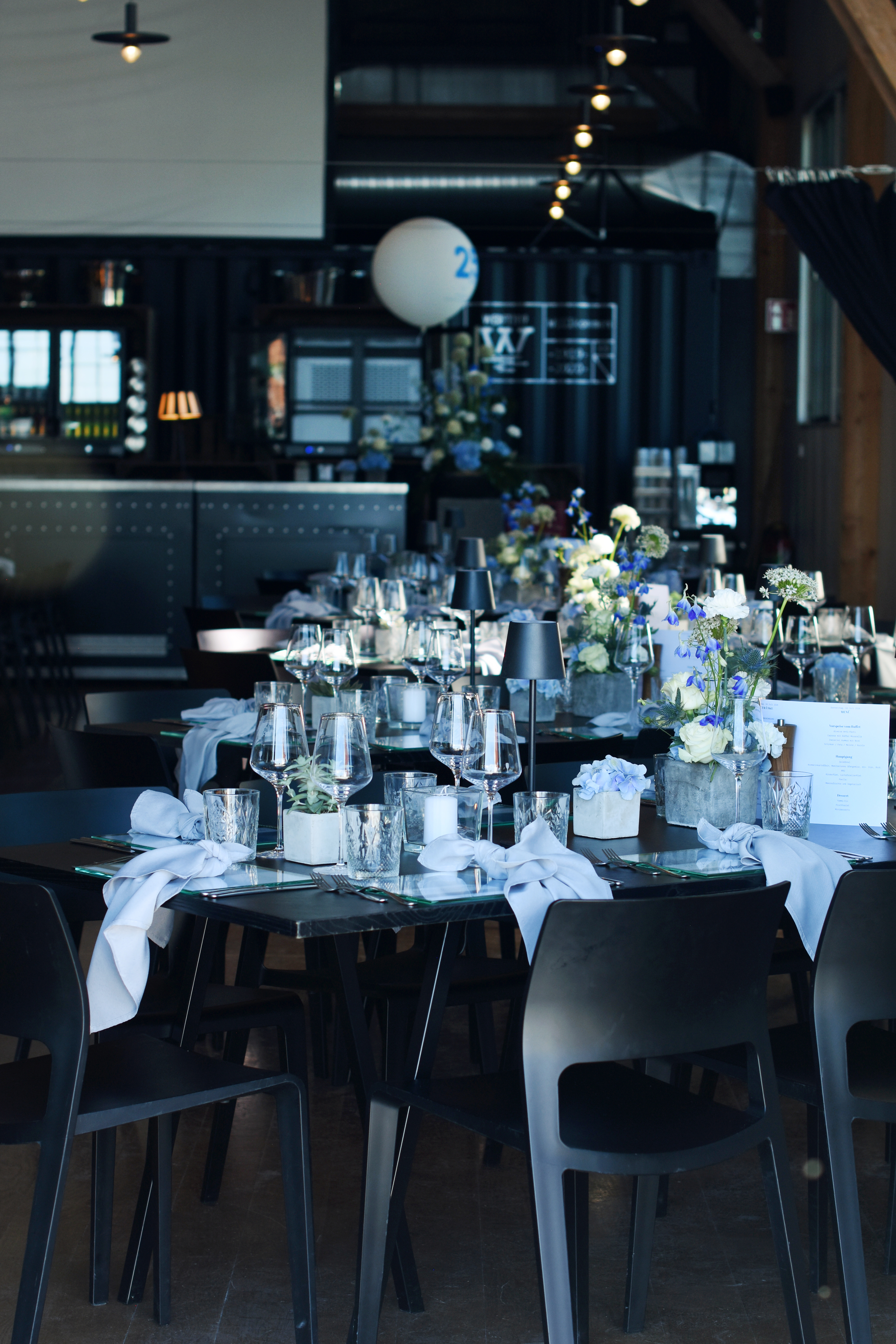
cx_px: 458
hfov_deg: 16.9
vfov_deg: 25.1
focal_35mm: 81
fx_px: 3024
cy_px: 695
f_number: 3.2
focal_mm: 50
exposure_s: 1/200
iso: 200
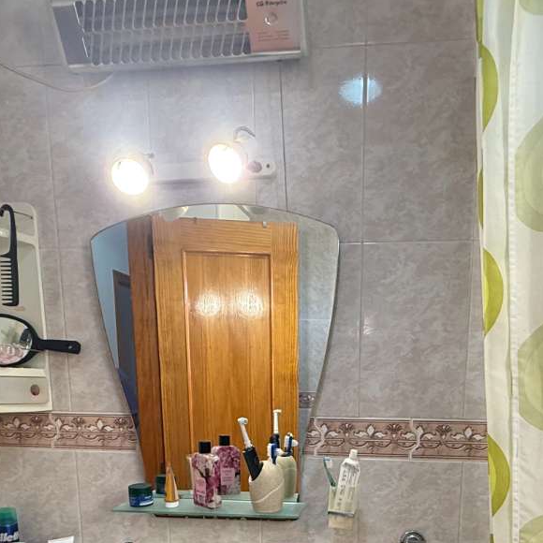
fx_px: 568
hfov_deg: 50.6
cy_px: 494
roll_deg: -1.4
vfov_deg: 46.0
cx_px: 336
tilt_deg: -10.3
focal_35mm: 32
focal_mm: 2.22
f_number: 2.2
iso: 200
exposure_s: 1/100
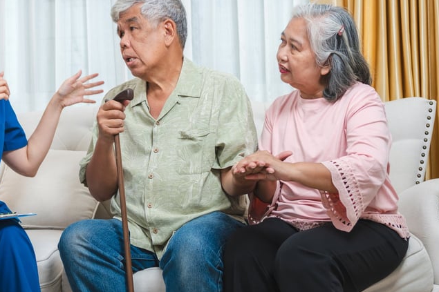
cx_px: 165
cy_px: 172
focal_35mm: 70
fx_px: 847
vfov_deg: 19.6
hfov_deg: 28.9
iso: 500
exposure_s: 1/250
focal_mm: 36.8
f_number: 2.8
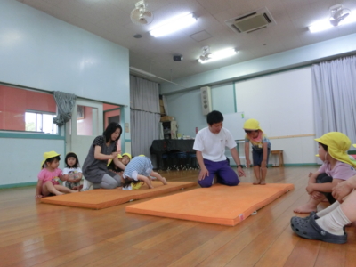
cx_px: 178
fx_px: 247
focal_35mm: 24
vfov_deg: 56.8
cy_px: 134
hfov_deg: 71.6
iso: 500
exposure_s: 1/125
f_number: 3
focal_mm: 4.24
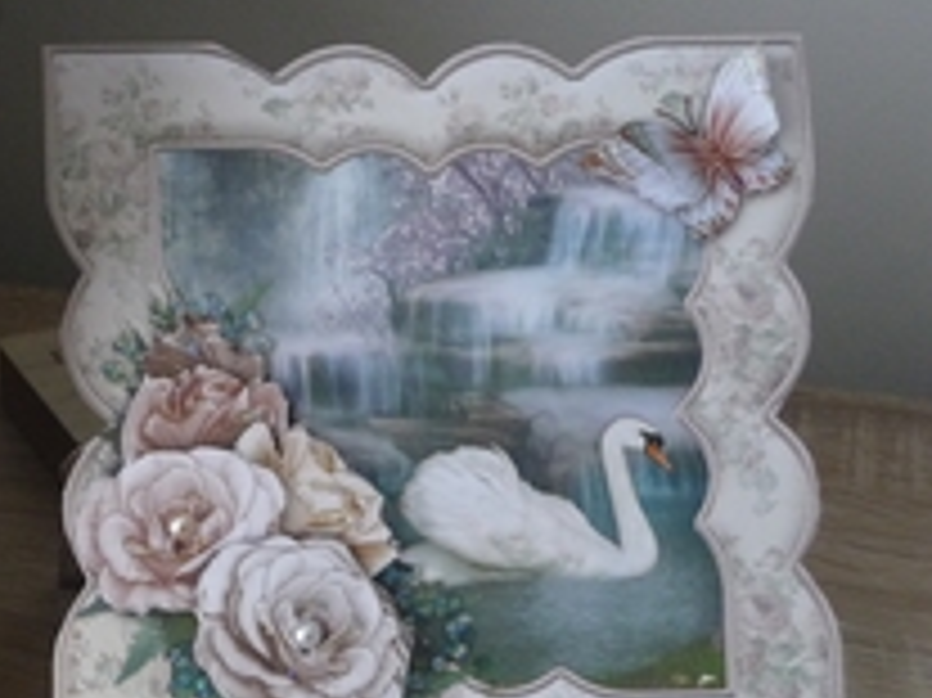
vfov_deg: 24.0
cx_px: 5
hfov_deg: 29.6
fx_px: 1641
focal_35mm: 61
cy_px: 421
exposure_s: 1/30
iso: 200
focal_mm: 4.7
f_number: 3.3
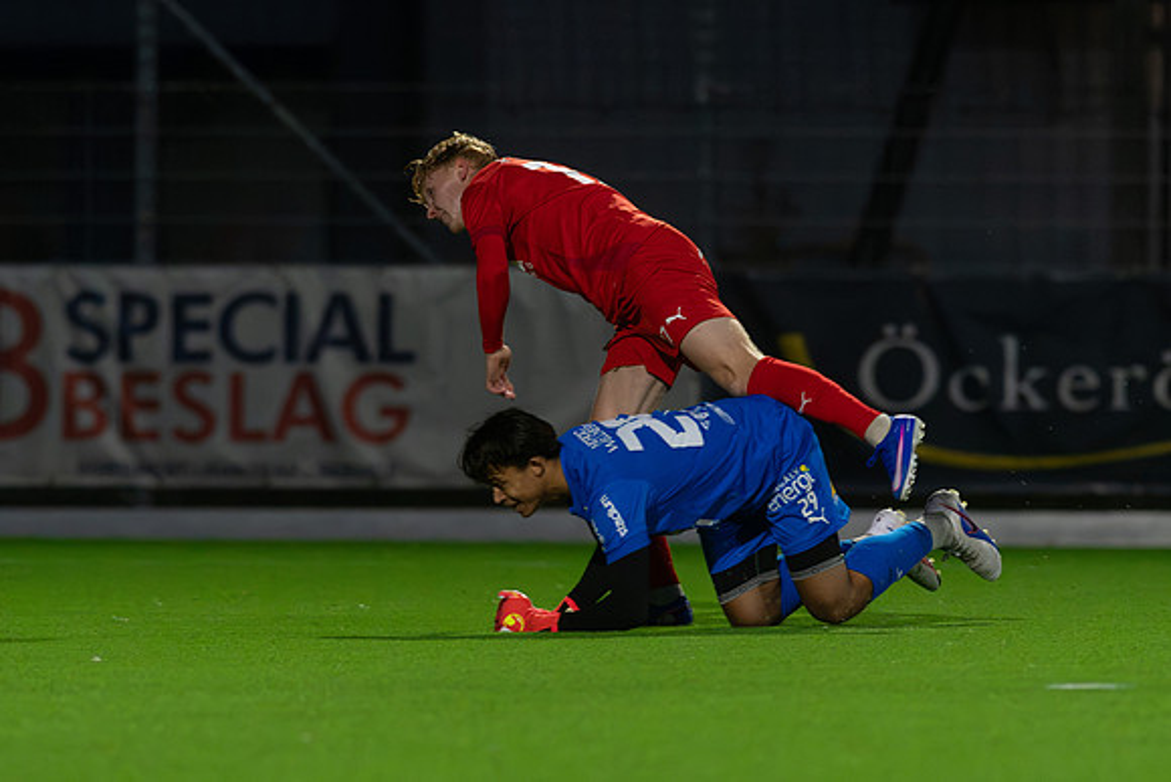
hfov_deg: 4.2
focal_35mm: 492
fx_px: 16001
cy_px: 391
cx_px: 586
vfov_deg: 2.8
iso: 8000
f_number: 3.5
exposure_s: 1/800
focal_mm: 300
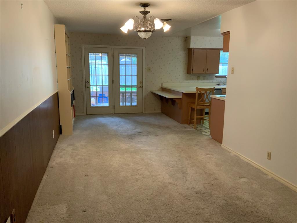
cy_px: 112
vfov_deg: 48.2
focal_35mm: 29
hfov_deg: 61.7
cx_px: 148
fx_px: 249
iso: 160
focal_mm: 3
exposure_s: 1/60
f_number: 1.8
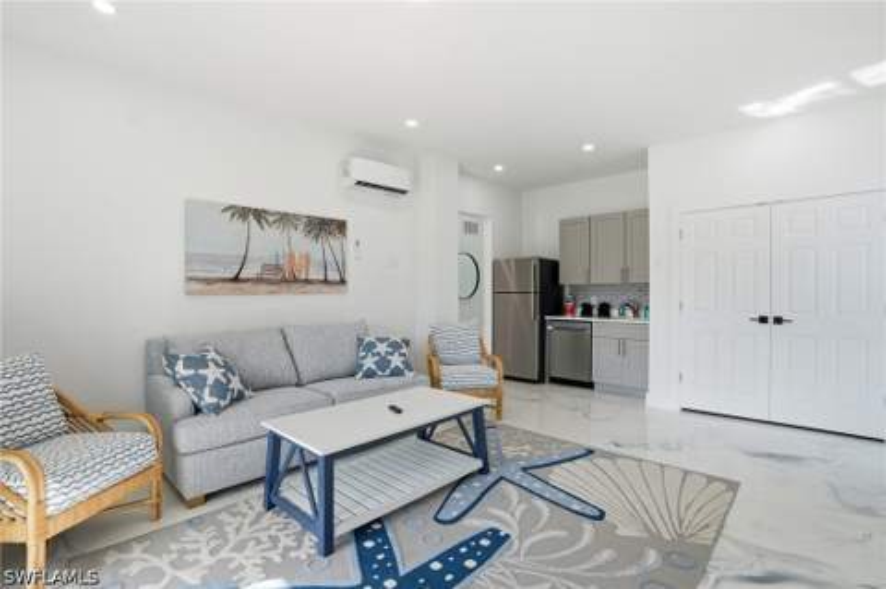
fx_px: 393
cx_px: 443
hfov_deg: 96.8
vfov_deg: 73.6
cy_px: 294
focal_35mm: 16
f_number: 9
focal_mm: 16
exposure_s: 1/125
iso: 200
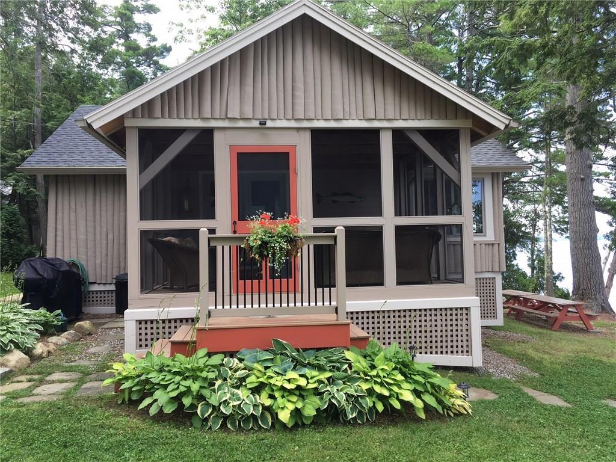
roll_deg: +1.5
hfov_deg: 61.7
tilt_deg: +0.8
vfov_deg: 48.2
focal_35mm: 29
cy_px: 231
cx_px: 308
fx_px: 516
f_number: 2.2
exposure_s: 1/159
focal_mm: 4.15
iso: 25
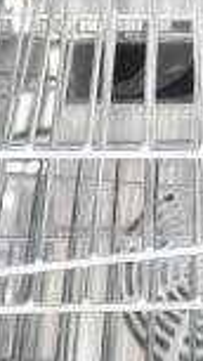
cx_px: 262
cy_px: 147
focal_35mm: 150
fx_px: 1436
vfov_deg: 14.3
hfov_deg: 8.0
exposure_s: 1/80
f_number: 4.5
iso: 1600
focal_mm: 24
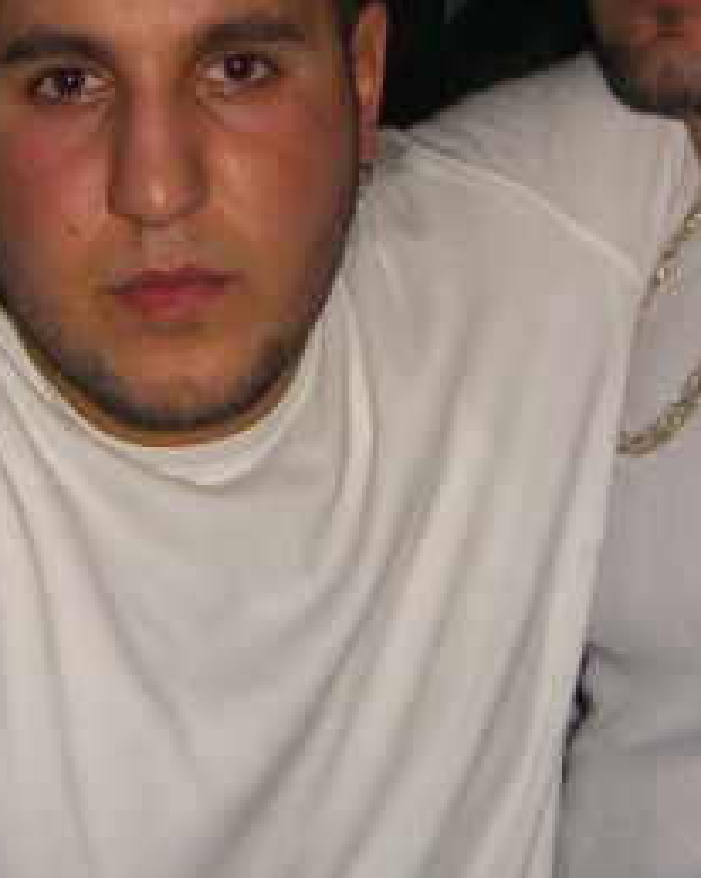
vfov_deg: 22.0
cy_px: 190
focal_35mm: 86
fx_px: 2232
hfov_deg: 17.9
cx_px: 373
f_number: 2.8
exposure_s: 1/60
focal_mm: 7.9
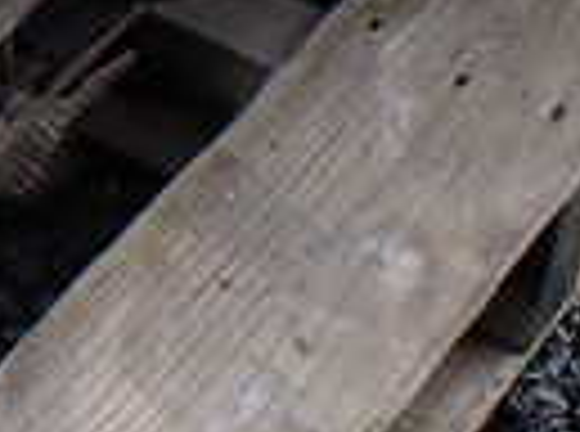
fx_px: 2339
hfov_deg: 13.1
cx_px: -360
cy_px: -54
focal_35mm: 140
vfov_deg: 10.4
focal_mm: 5.4
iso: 100
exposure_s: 1/200
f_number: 3.2
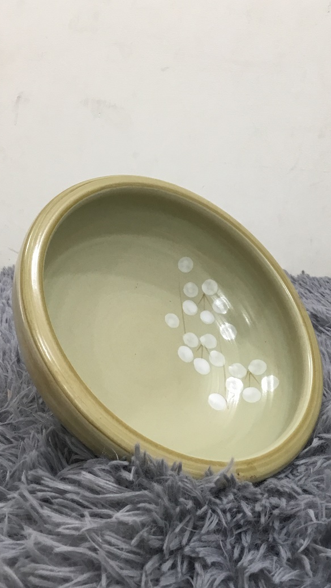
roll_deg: +0.6
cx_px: 165
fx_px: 608
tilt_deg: -11.8
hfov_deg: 30.5
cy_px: 267
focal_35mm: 39
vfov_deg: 51.5
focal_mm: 3.3
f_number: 2.4
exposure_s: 1/33
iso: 80
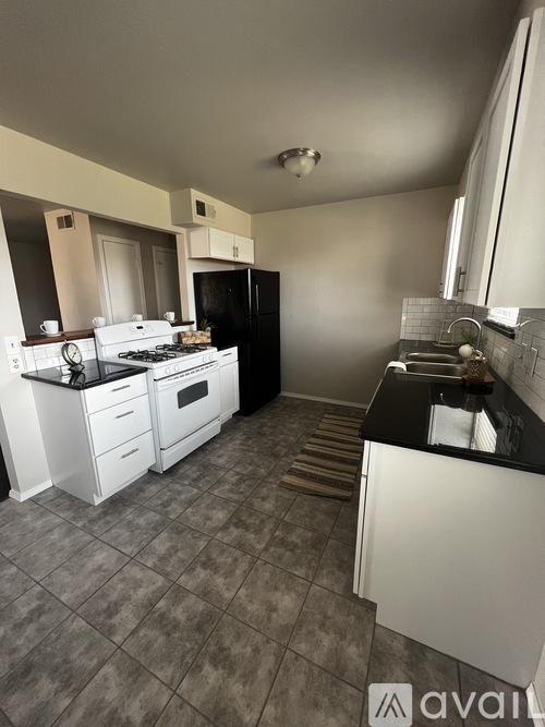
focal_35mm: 13
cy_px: 364
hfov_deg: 89.9
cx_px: 272
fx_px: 273
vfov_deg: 106.2
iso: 250
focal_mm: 1.57
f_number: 1.8
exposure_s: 1/70
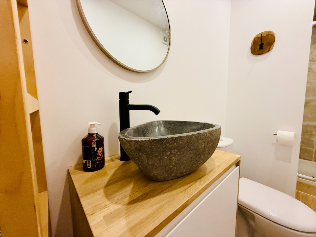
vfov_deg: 85.7
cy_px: 118
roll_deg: -0.4
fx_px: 128
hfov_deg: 102.1
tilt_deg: -5.3
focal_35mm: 14
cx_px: 158
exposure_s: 1/50
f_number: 2.2
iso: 250
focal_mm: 2.22
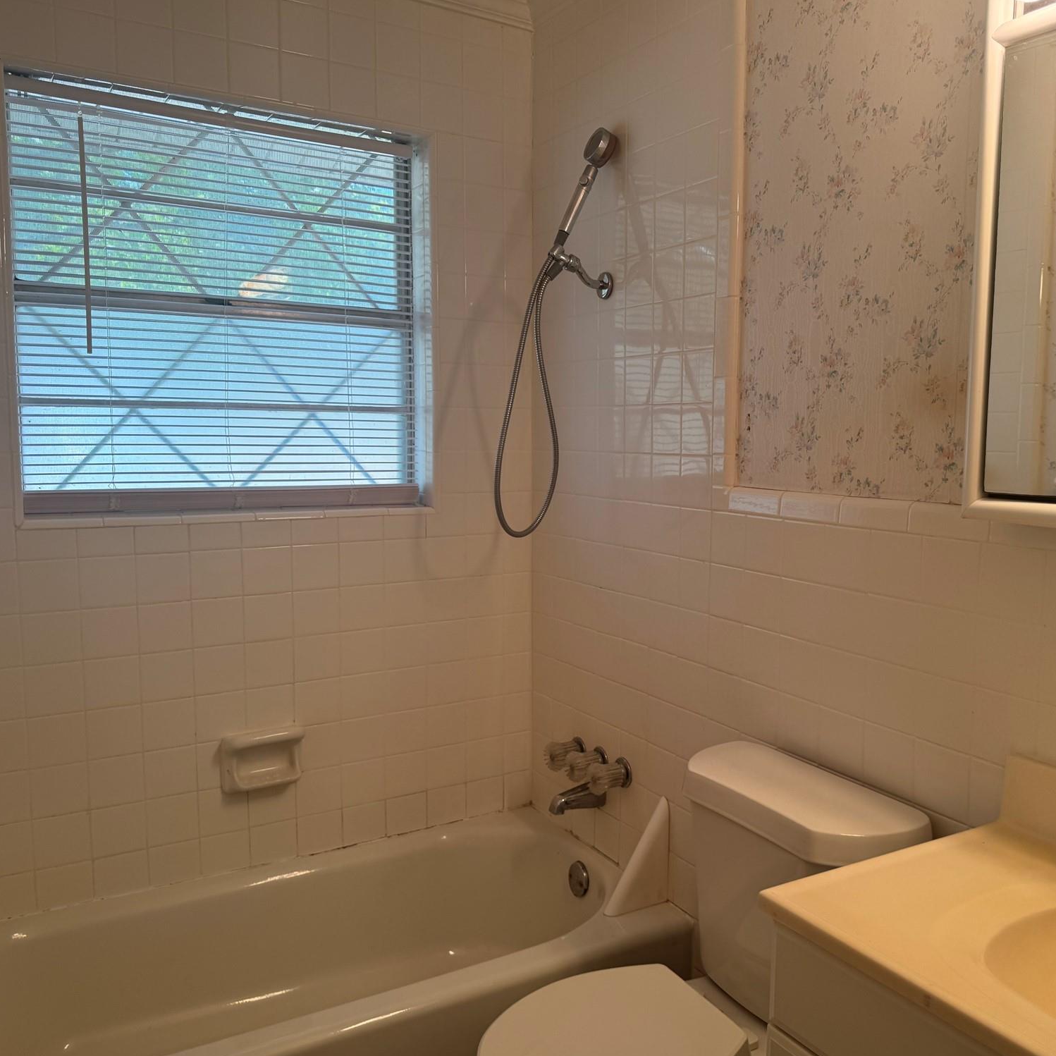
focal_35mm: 29
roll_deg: -1.1
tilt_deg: -6.9
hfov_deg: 55.3
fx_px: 1001
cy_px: 529
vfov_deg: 55.6
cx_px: 615
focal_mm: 6.76
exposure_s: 1/120
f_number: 1.78
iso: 100
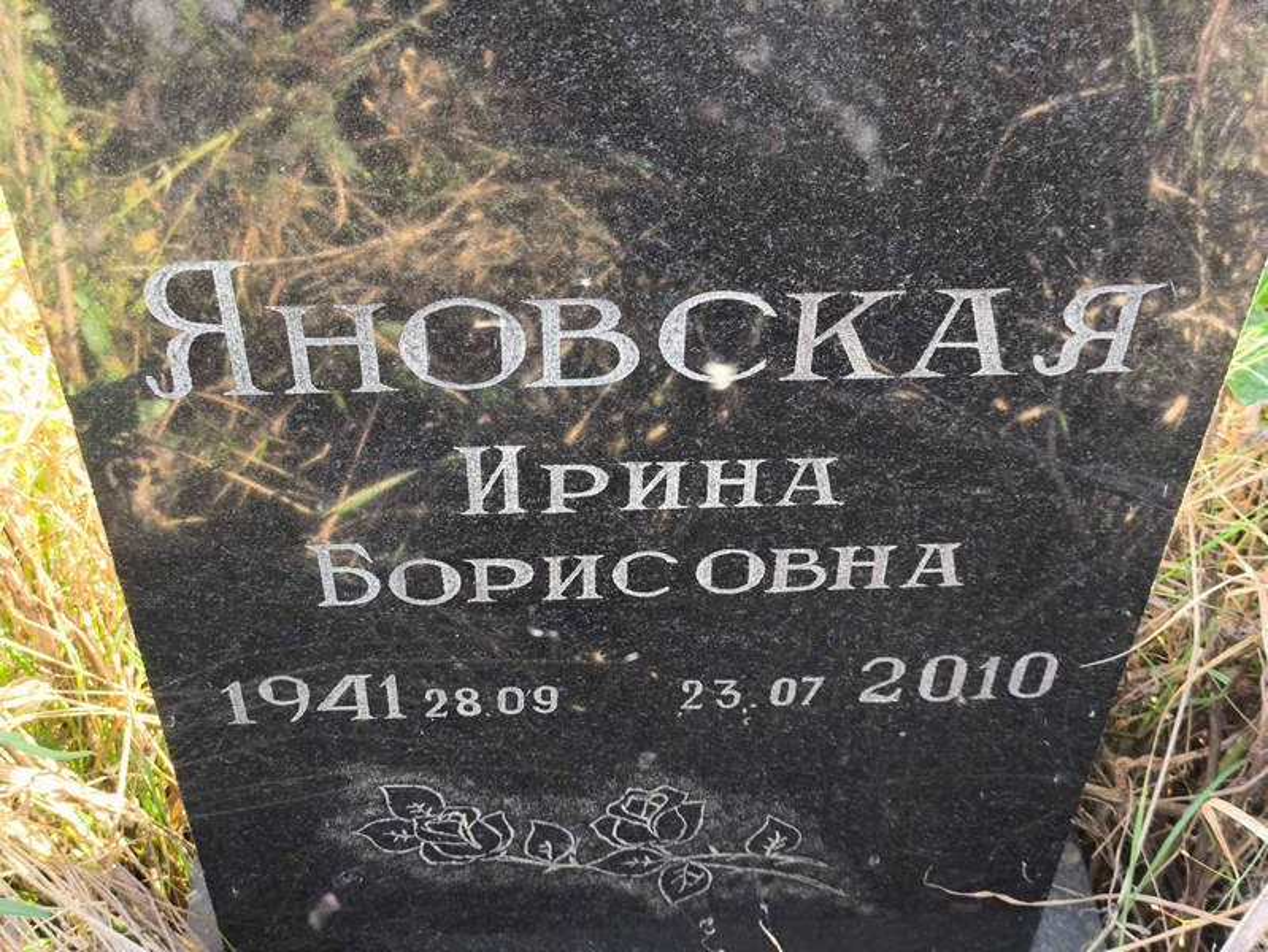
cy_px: 476
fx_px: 1832
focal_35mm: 50
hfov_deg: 38.2
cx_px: 634
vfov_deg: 29.1
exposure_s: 1/99.8
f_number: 1.7
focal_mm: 4.71
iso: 100
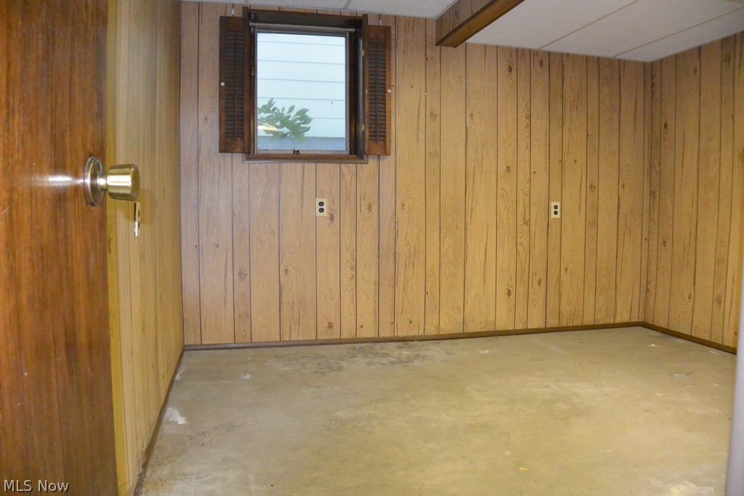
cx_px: 372
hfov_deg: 67.4
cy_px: 248
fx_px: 558
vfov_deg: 47.9
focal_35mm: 27
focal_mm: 10
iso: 2000
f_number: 4
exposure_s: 1/60
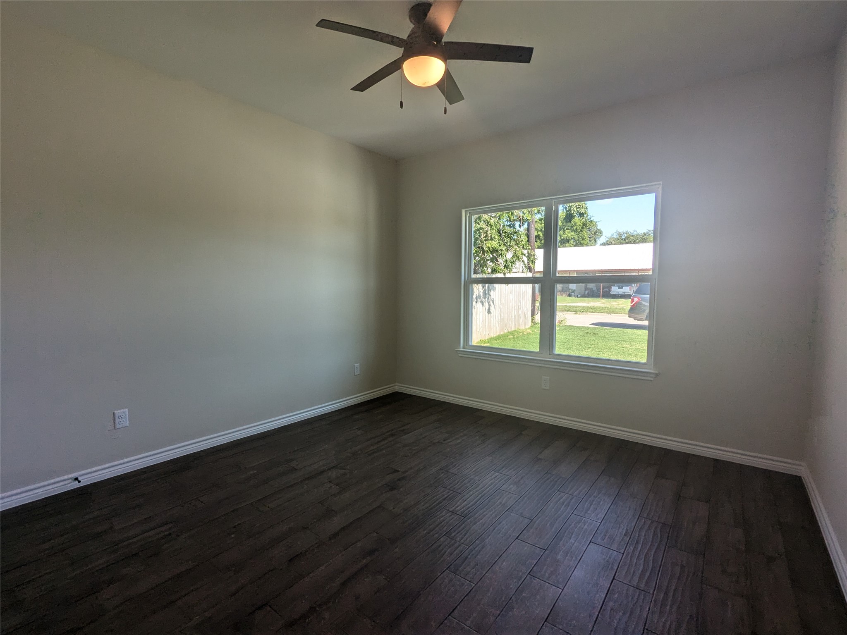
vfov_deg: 78.1
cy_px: 318
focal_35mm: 16
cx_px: 424
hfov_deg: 94.5
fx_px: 391
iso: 70
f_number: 2.2
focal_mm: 2.35
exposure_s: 1/324
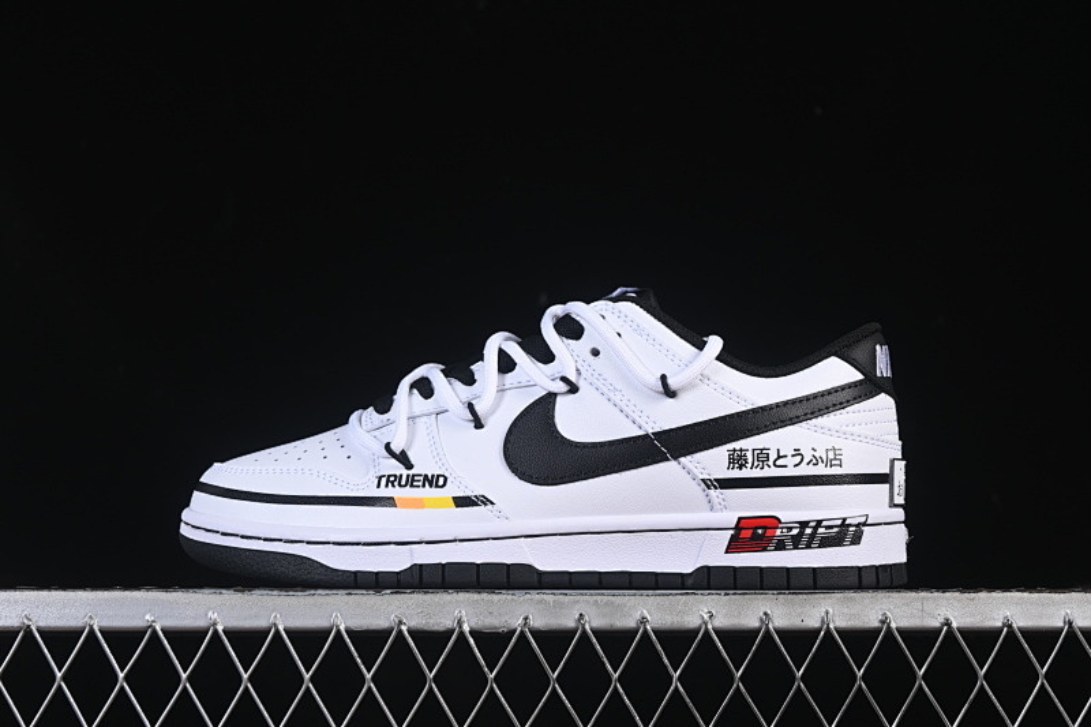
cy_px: 364
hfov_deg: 27.0
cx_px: 546
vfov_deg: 18.2
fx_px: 2272
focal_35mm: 75
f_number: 8
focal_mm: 50
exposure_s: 1/80
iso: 160
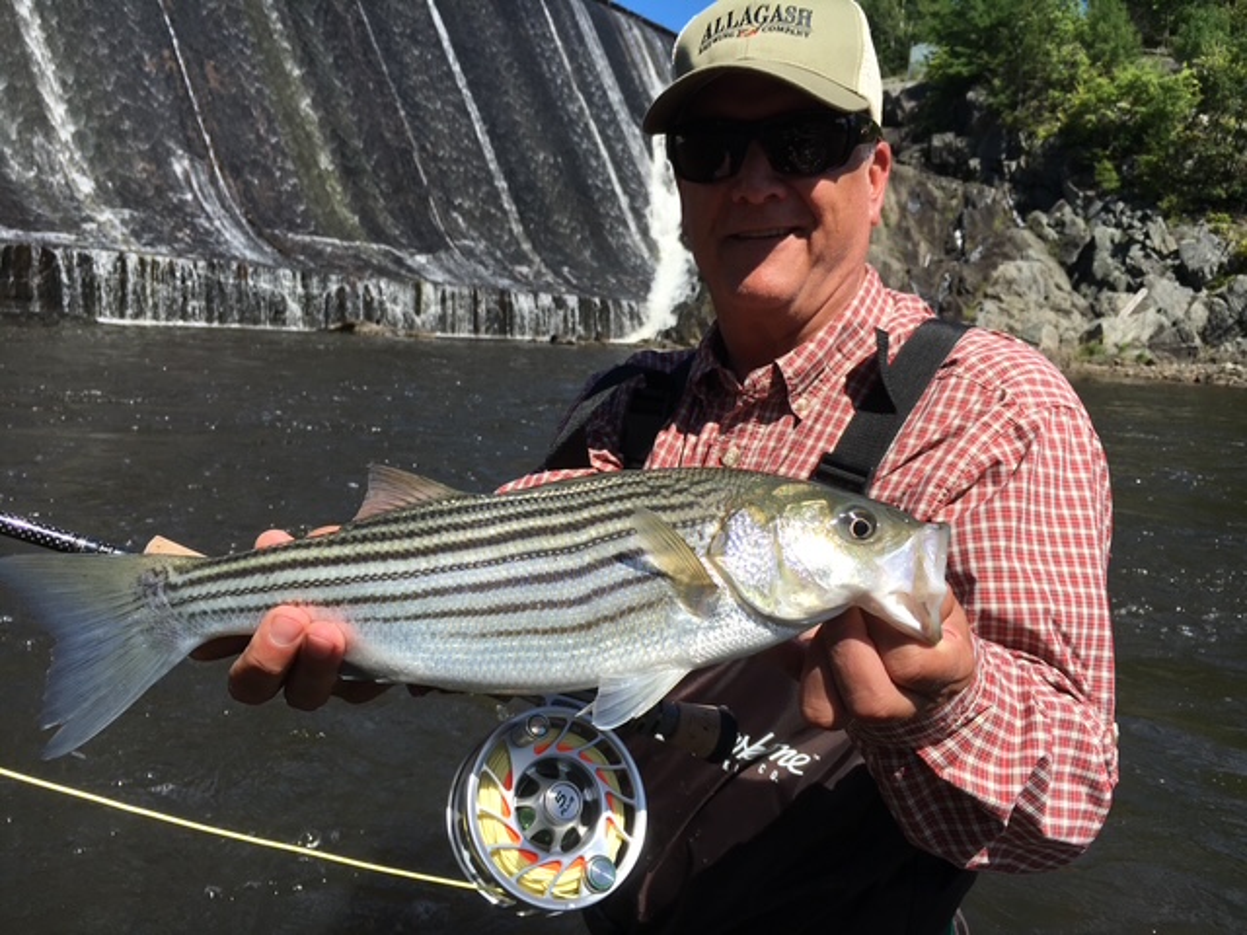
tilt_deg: -6.2
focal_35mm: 29
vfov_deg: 48.2
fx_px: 1045
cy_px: 468
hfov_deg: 61.7
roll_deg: -2.8
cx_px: 624
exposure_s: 1/1748
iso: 25
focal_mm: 4.15
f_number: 2.2
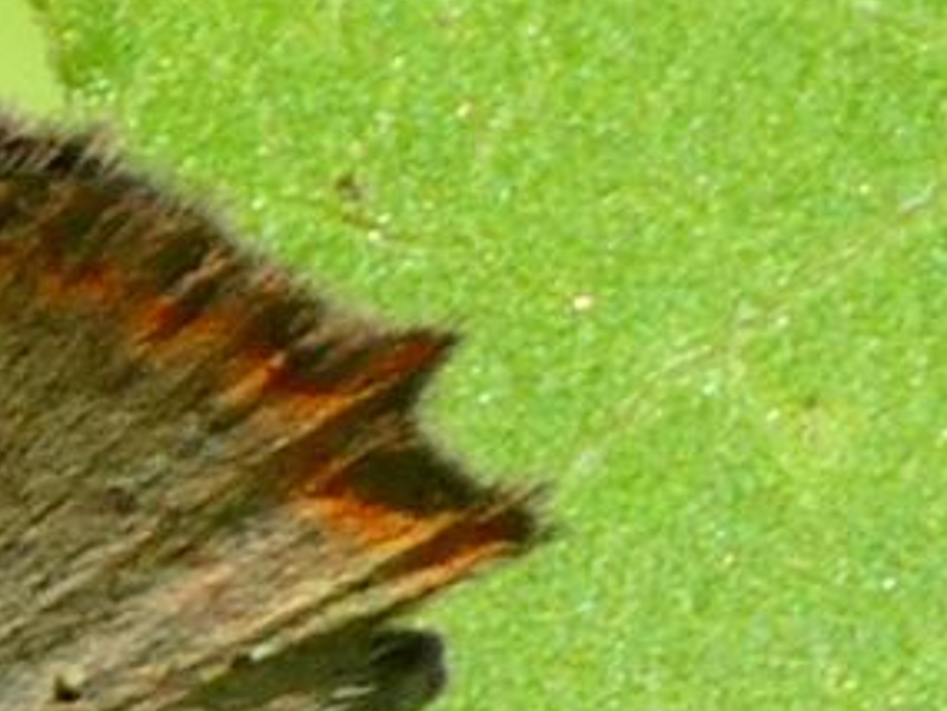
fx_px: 13849
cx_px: -234
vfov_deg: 2.9
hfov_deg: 3.9
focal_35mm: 506
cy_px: 505
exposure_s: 1/160
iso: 80
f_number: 5.5
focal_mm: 30.2
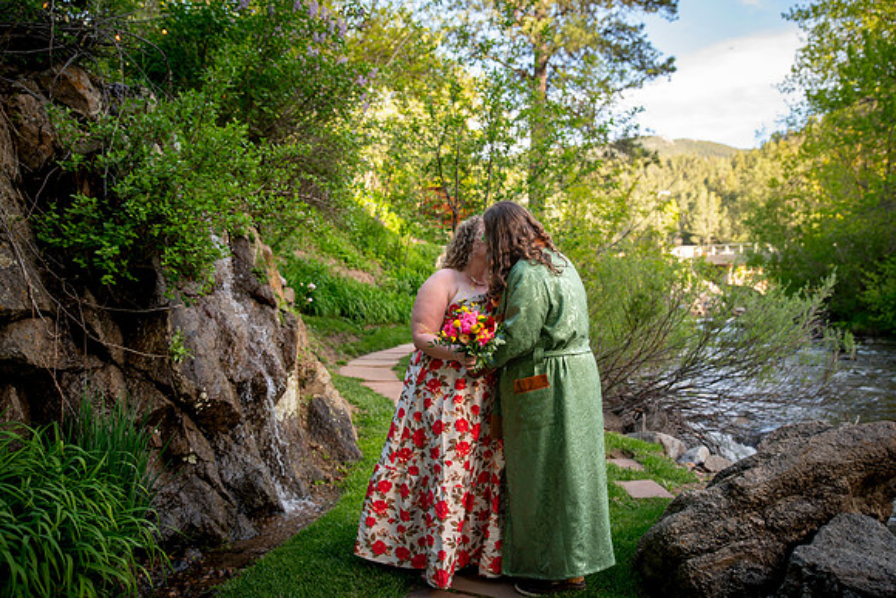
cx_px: 447
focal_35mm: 30
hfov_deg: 61.2
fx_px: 758
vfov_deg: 43.1
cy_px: 287
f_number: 2.8
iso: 160
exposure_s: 1/200
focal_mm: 29
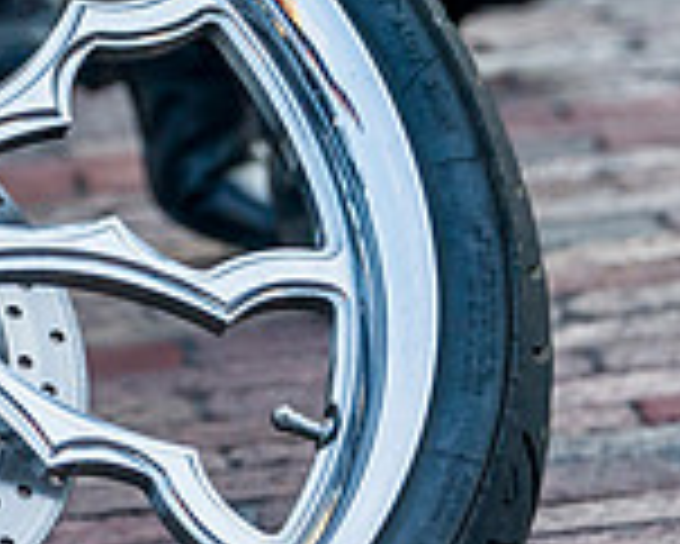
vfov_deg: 3.5
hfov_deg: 4.4
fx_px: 8841
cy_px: 164
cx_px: -230
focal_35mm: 439
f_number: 5.6
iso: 800
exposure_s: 1/500
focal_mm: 122
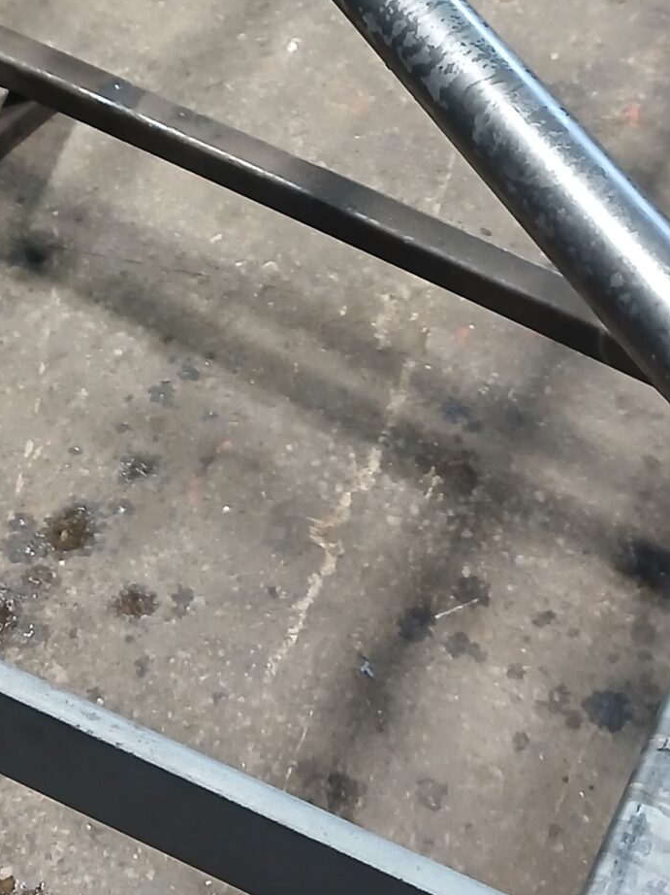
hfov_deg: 19.6
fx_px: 1936
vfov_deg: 25.2
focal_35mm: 75
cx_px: 368
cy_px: 88
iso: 250
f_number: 1.8
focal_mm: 3.98
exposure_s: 1/50
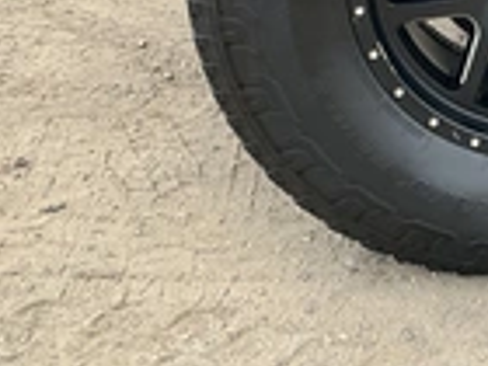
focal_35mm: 80
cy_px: -73
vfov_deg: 17.6
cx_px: 554
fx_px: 1128
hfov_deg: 22.8
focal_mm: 3
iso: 25
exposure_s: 1/551
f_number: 1.8
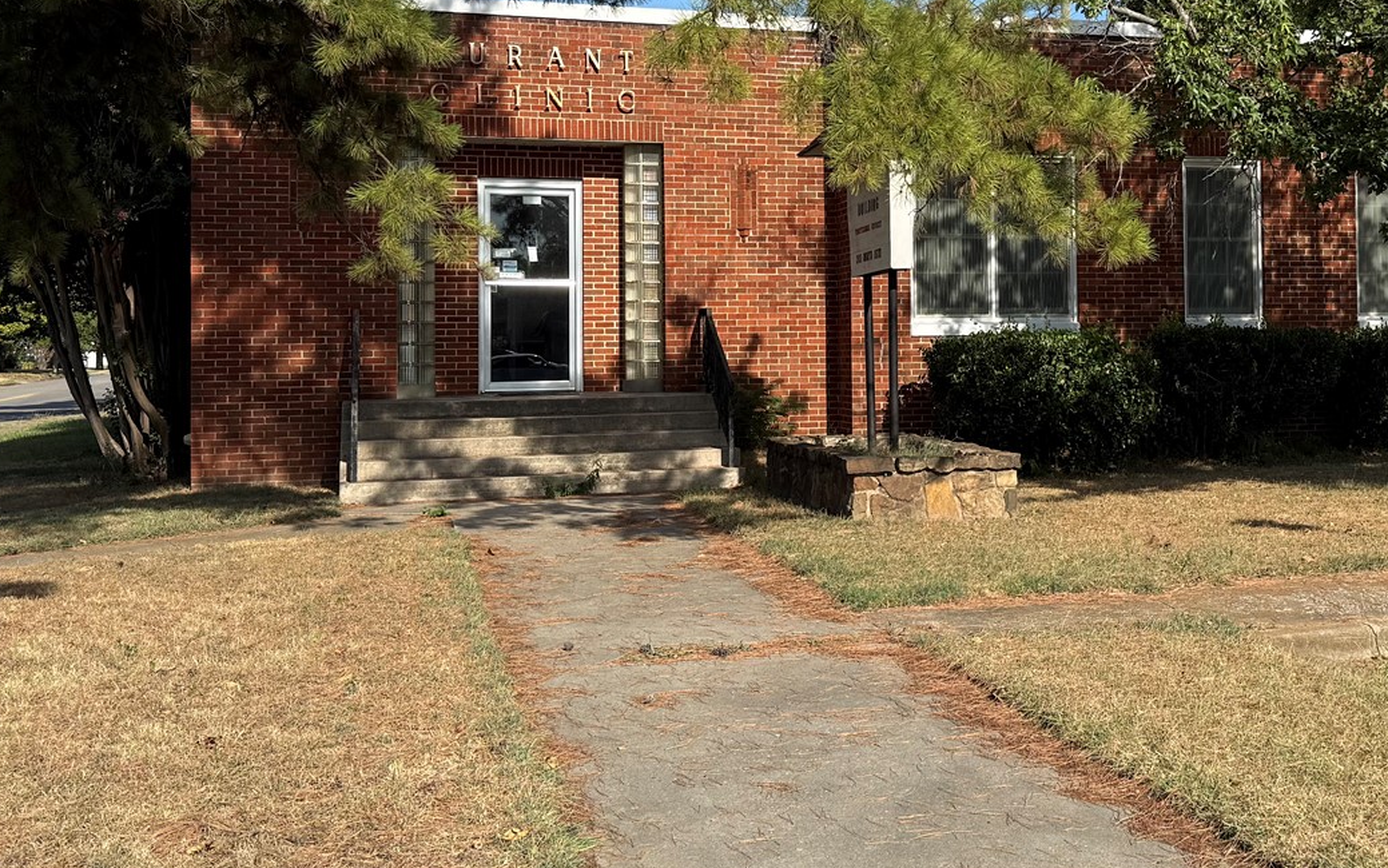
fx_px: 1778
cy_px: 284
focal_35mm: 47
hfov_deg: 41.8
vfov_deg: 27.3
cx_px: 985
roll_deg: +0.7
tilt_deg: +2.7
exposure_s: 1/3145
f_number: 1.78
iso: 80
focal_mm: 6.76
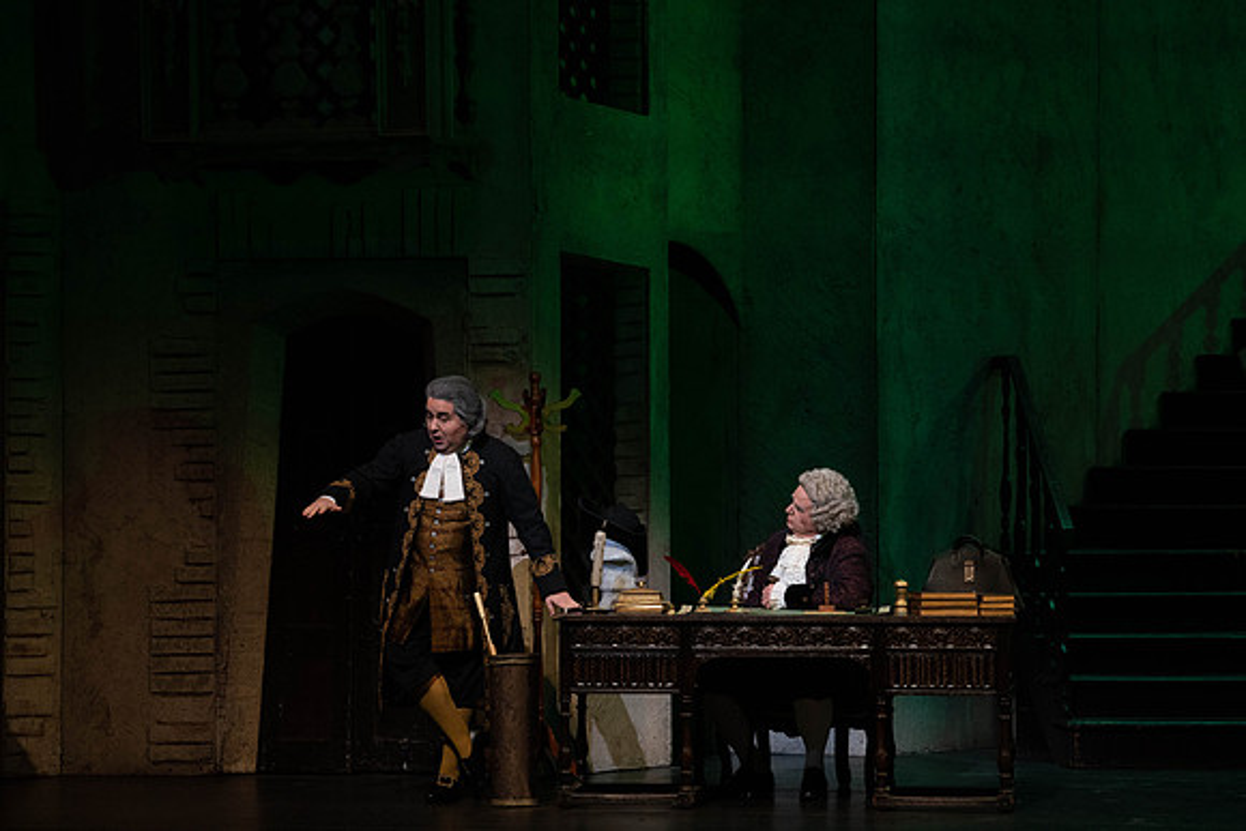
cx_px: 623
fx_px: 4985
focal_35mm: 144
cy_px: 416
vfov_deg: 9.5
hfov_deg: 14.2
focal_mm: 144
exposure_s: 1/250
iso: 3200
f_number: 9
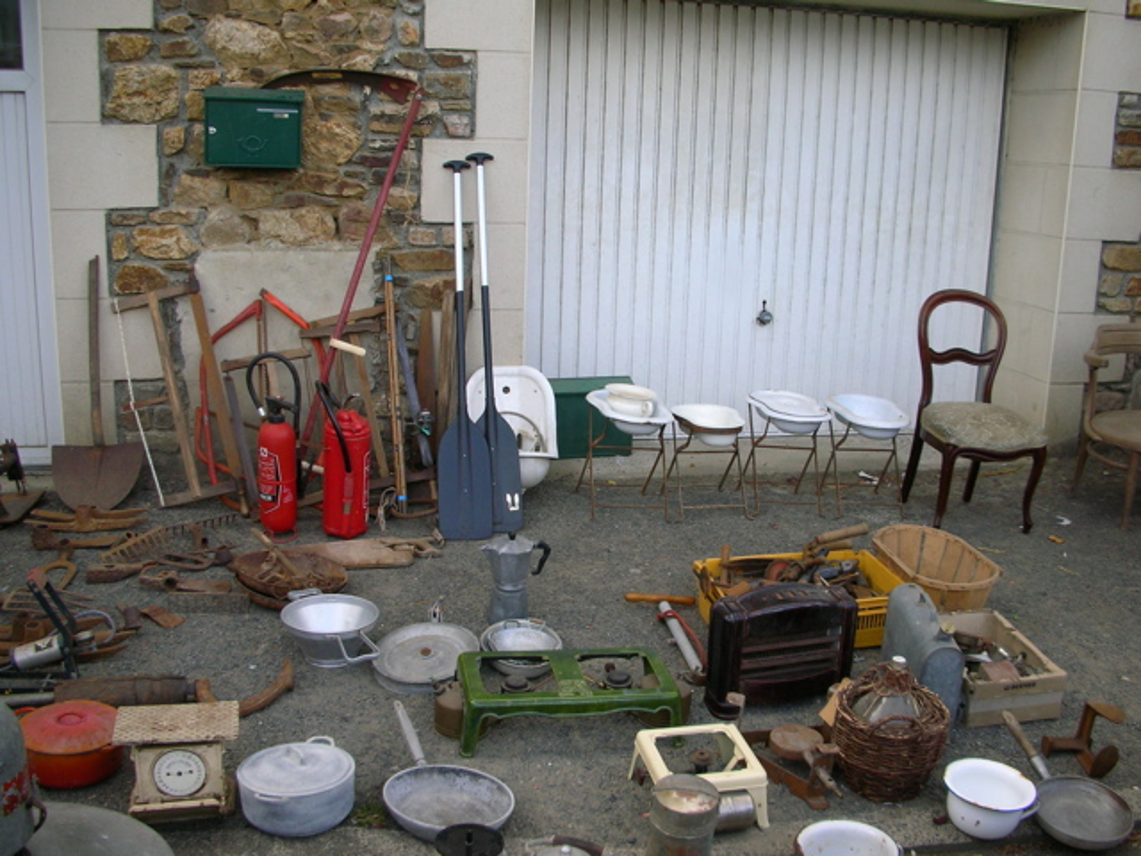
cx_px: 570
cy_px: 428
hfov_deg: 52.6
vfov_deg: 40.7
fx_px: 1154
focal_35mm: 35
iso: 50
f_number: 3
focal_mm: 5.8
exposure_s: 1/190
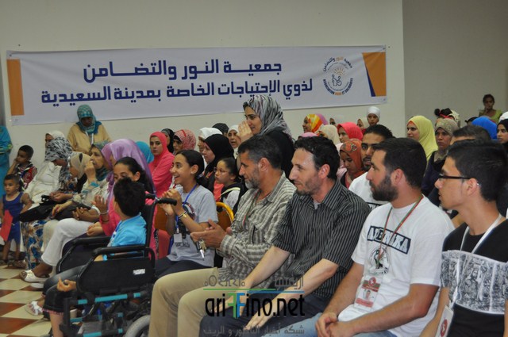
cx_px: 254
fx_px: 719
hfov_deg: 38.9
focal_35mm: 51
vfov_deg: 26.4
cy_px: 168
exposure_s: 1/60
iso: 800
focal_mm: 34
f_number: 4.5
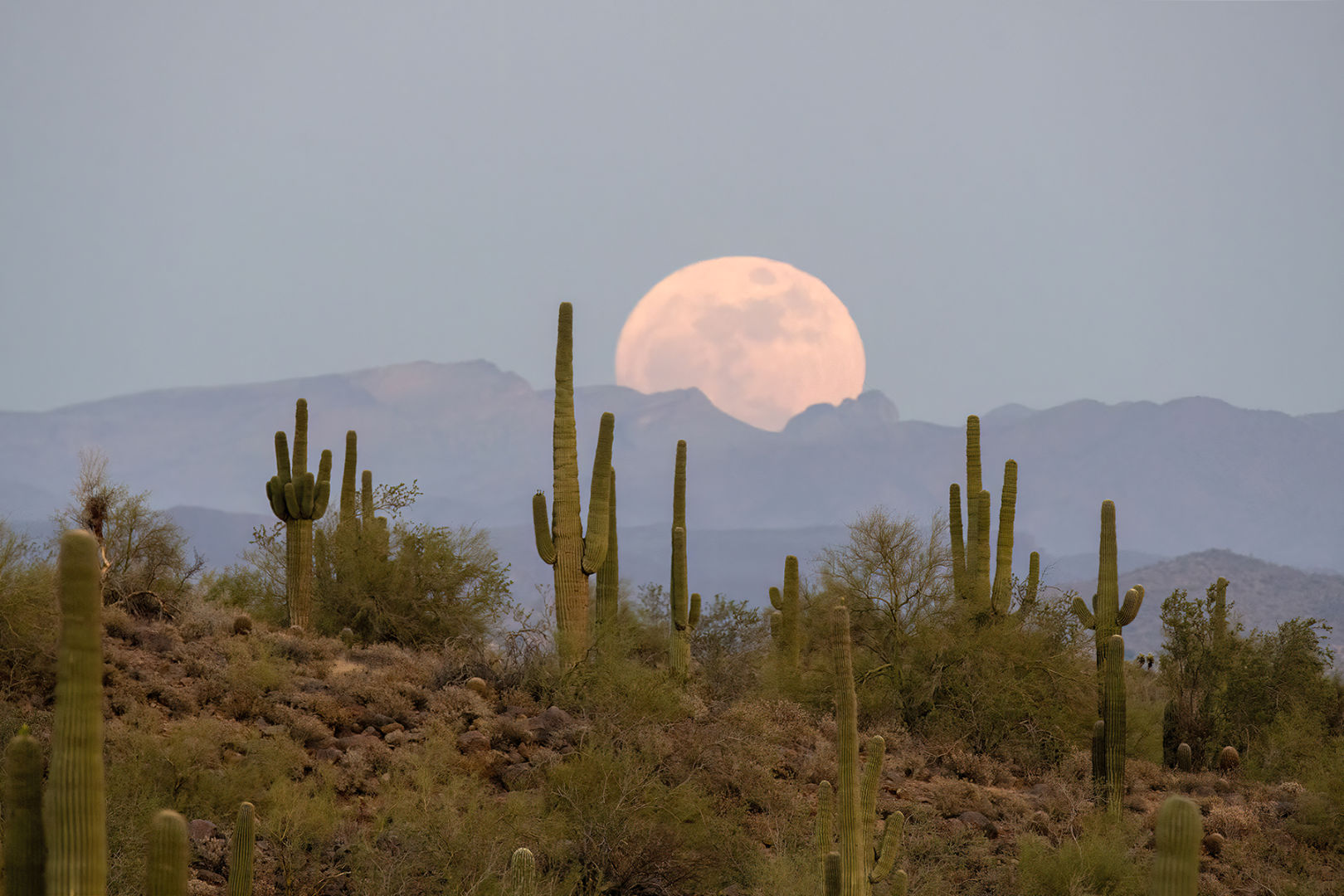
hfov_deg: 2.7
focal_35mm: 750
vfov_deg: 1.8
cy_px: 448
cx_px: 672
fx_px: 27998
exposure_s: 1/250
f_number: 9
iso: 800
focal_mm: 500
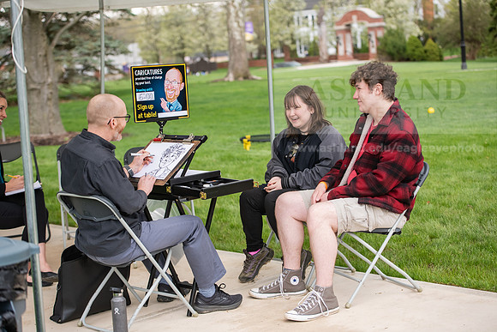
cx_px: 248
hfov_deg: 28.8
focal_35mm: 70
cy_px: 166
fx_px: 967
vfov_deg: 19.5
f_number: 3.5
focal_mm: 70
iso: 500
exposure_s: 1/400
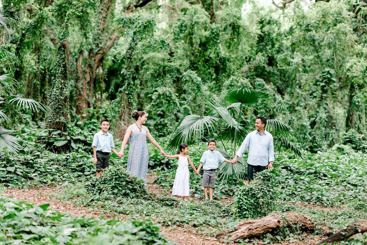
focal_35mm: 85
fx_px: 867
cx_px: 184
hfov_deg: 23.9
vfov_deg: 16.1
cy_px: 122
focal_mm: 85
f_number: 2.2
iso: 320
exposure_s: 1/320
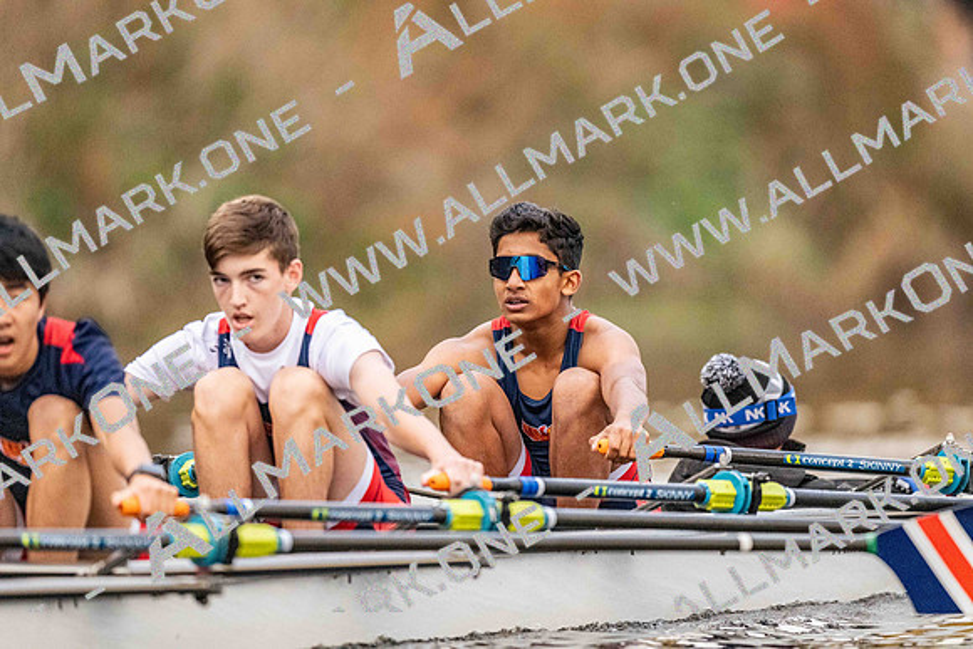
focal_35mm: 600
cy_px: 324
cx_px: 486
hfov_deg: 3.4
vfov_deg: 2.3
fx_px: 16220
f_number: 4
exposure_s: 1/2500
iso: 10000
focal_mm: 600
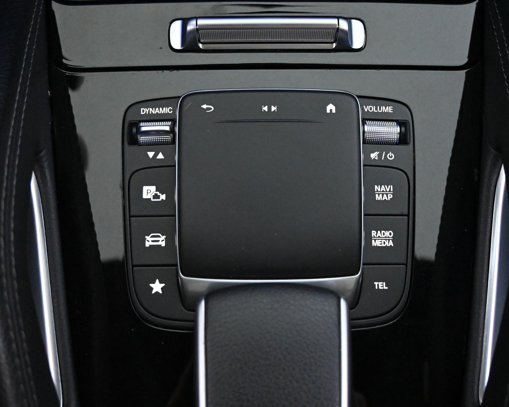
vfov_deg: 31.9
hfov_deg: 39.3
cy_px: 202
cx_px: 278
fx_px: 712
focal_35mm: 47
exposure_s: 1/40
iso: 11400
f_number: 4.5
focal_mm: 27.5
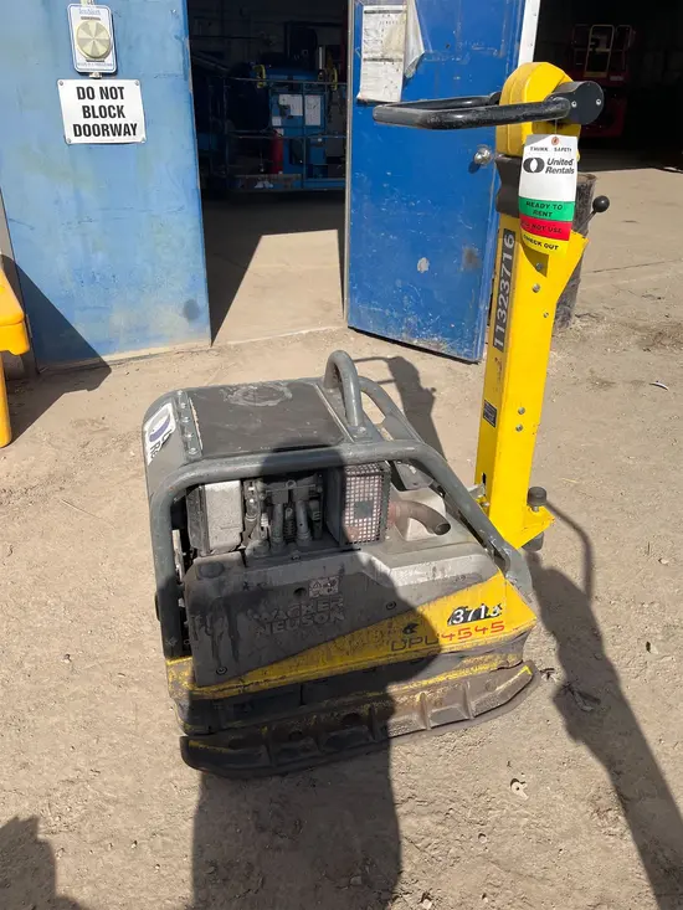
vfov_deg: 67.3
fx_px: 684
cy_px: 455
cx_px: 342
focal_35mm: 26
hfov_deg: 53.1
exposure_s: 1/3876
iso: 50
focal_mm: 5.1
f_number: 1.6
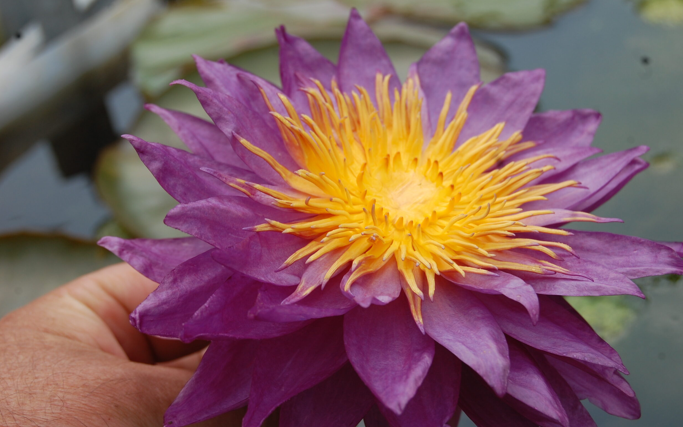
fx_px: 1629
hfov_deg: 23.7
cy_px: 202
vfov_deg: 14.9
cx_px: 351
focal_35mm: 88
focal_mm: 55
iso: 200
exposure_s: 1/320
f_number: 9
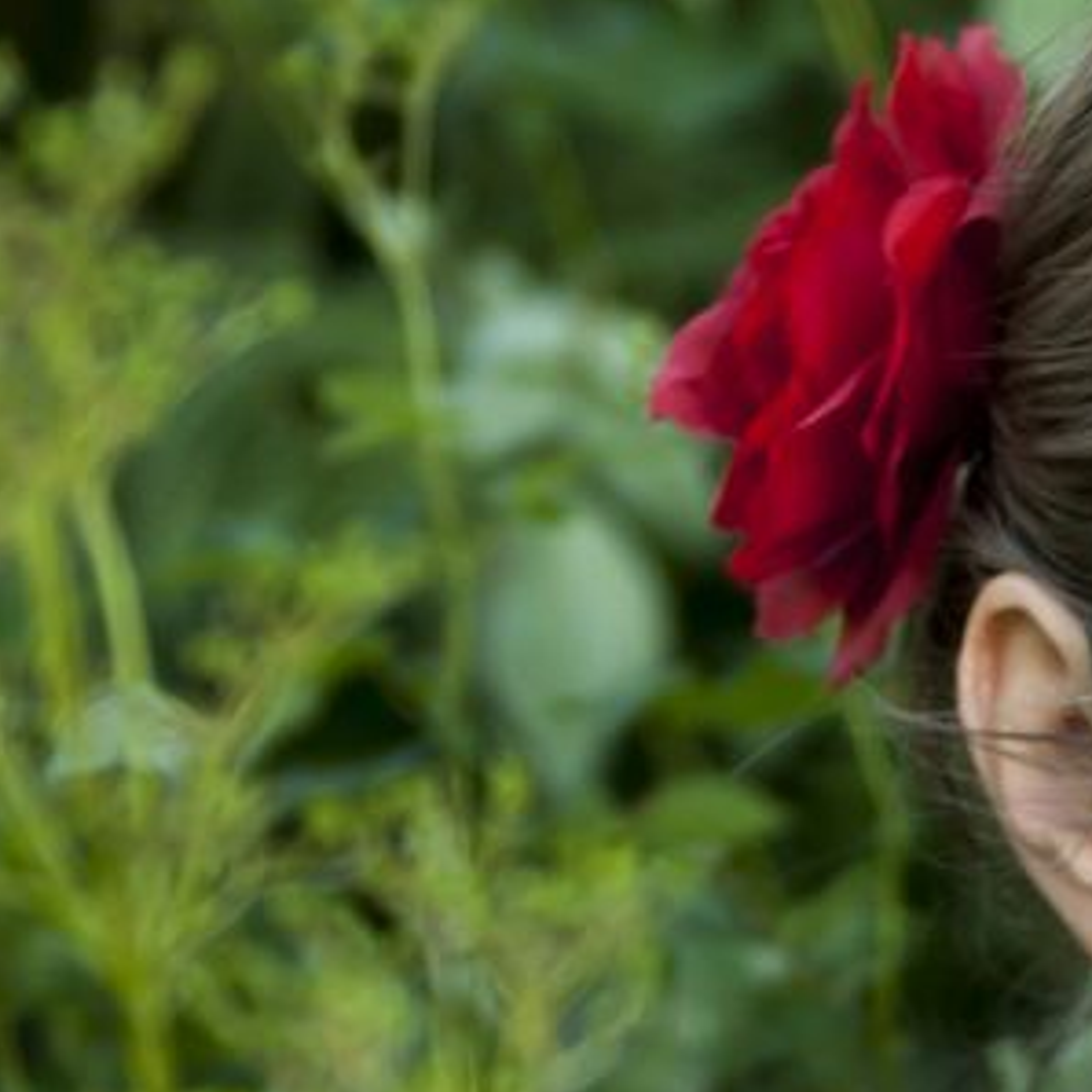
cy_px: 1752
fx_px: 11003
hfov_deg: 5.6
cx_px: 1640
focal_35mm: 308
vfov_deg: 5.6
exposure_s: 1/50
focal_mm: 45
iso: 100
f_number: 2.8
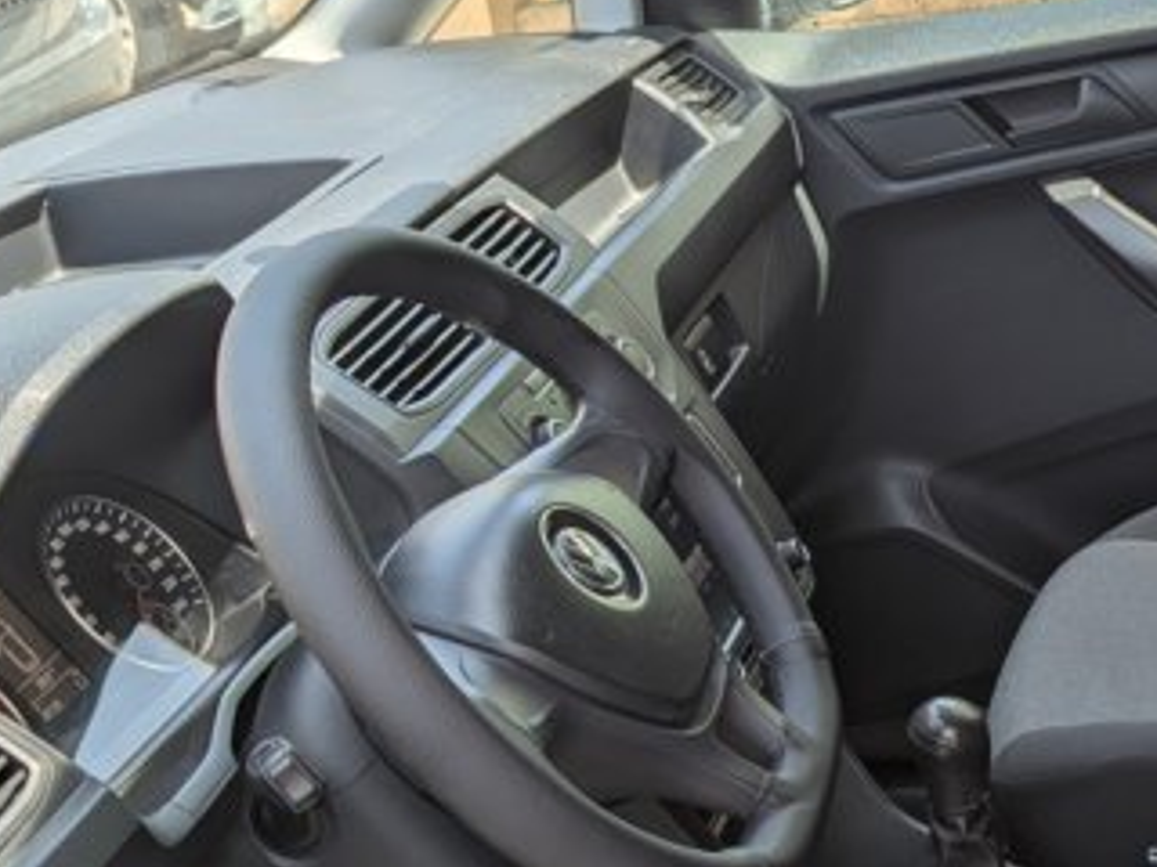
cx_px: 1049
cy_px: 818
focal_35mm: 77
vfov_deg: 18.7
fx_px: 2574
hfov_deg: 24.6
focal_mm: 6.9
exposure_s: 1/292
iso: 16
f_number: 1.68
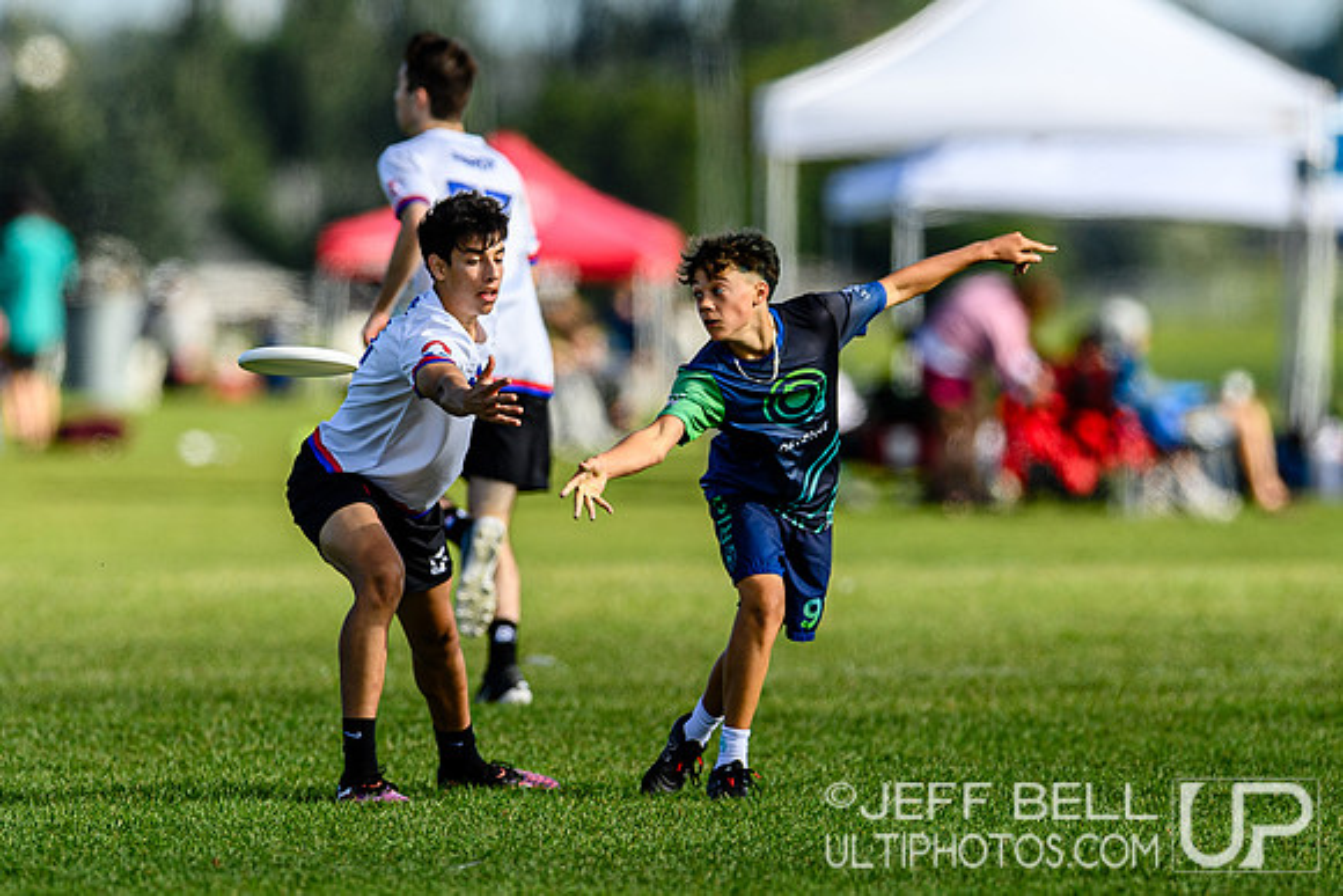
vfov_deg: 1.7
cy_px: 466
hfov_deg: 2.5
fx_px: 30506
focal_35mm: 818
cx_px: 750
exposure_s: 1/1600
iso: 100
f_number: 3.2
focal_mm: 400
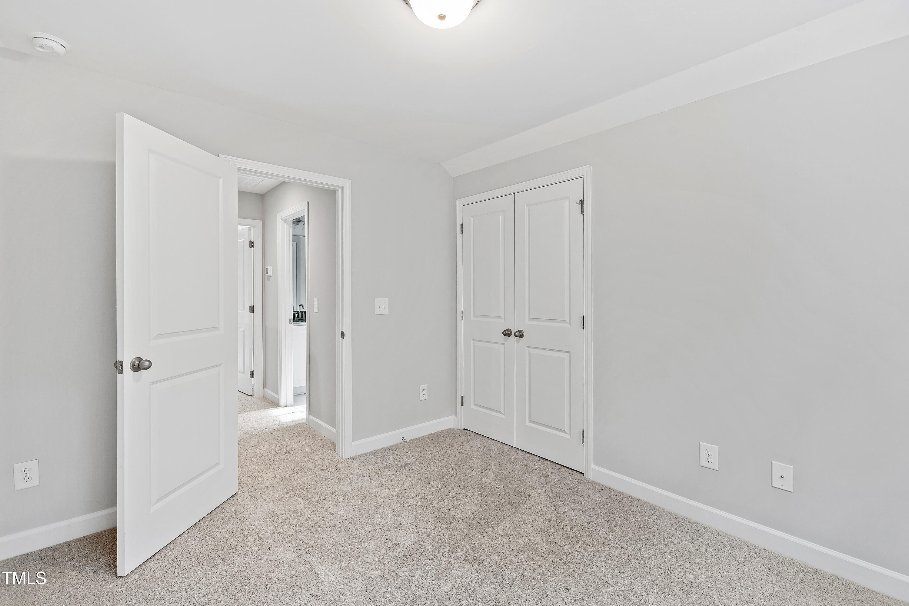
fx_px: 379
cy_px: 303
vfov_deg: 77.3
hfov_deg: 100.4
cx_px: 454
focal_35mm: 15
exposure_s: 1/2
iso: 100
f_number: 8
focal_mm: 10
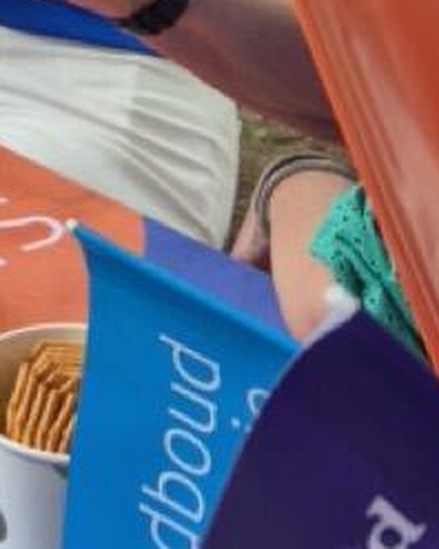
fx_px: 1886
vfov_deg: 15.4
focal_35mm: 116
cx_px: -184
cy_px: -257
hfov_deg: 12.7
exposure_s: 1/293
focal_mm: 5.4
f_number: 1.8
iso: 25
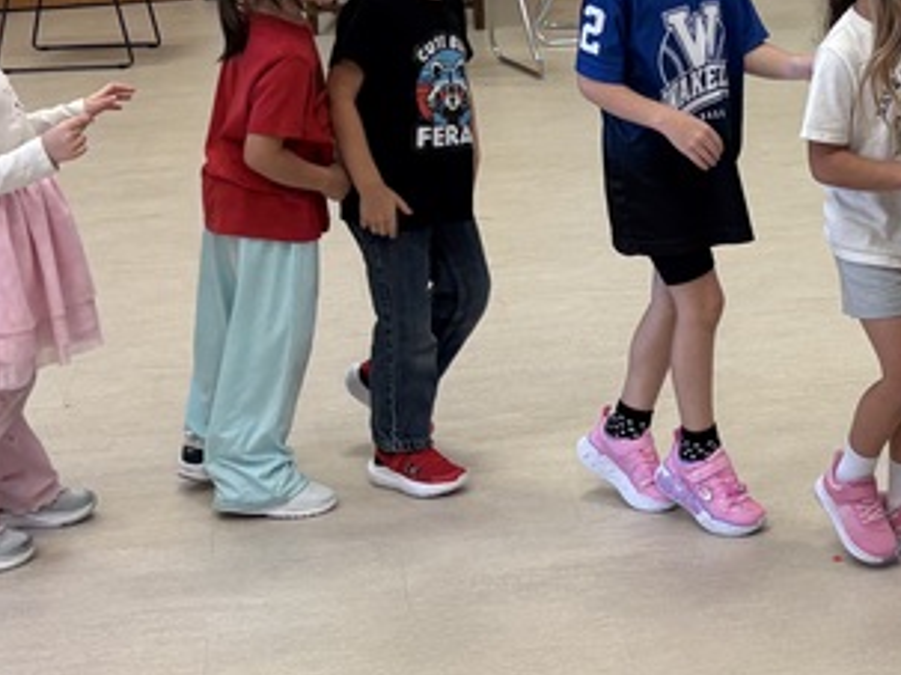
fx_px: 2290
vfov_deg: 16.5
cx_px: 773
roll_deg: -1.0
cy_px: 45
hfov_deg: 21.9
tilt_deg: -7.2
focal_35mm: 88
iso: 80
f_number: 1.6
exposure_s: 1/61
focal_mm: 5.96
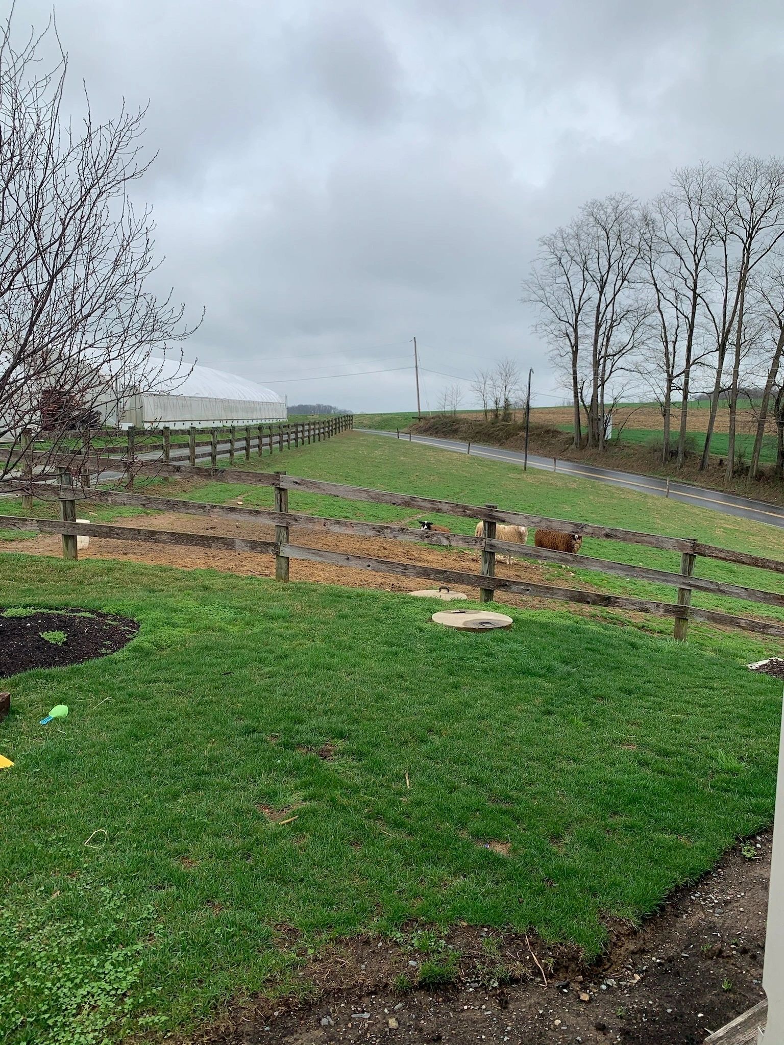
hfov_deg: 53.1
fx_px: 785
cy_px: 522
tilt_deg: -5.9
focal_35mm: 26
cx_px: 392
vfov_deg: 67.3
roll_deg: -0.2
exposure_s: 1/1406
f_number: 1.8
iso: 25
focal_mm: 4.25
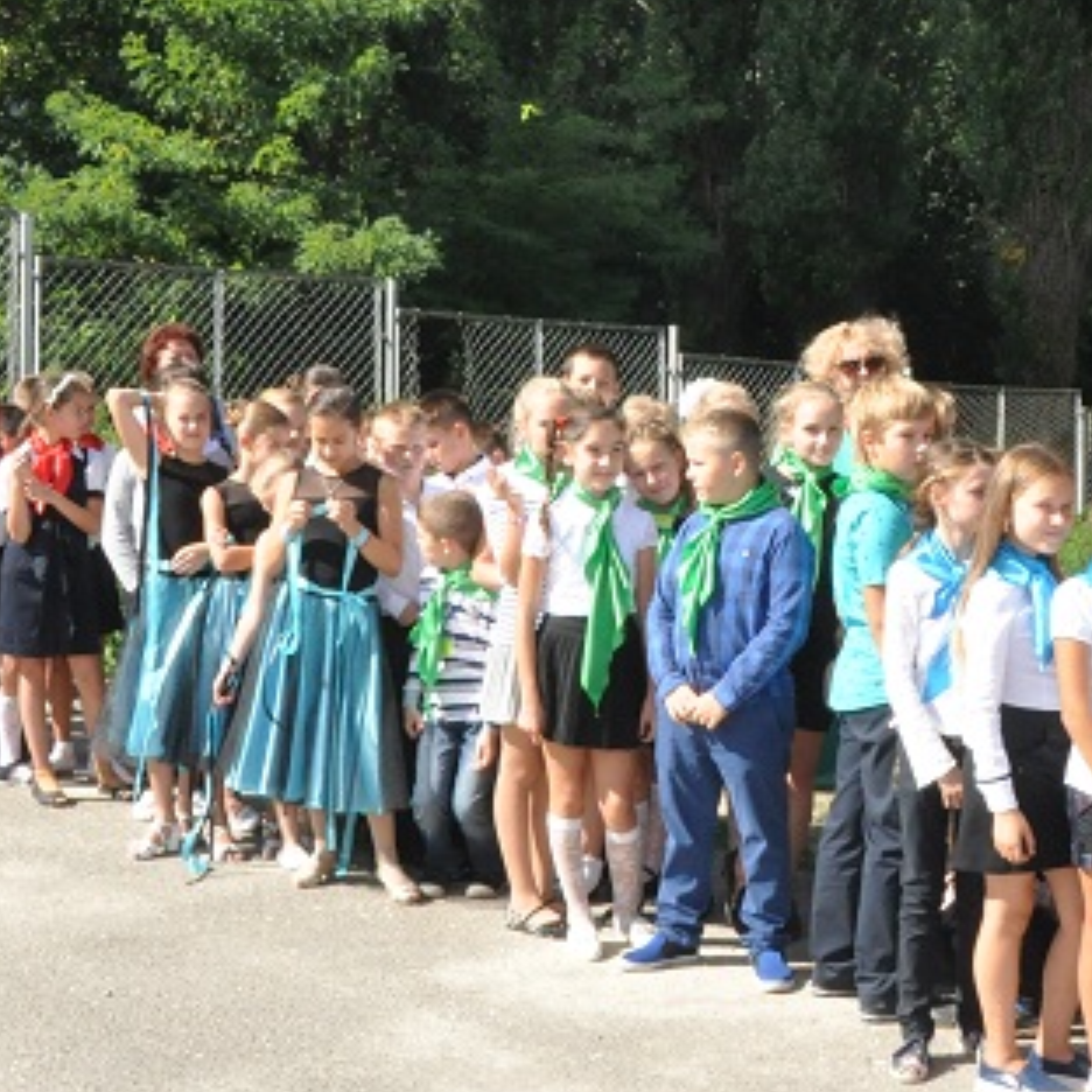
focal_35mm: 63
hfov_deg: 27.1
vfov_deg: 27.2
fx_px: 2248
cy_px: 385
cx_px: 756
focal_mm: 18
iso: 1000
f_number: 22
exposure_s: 1/200
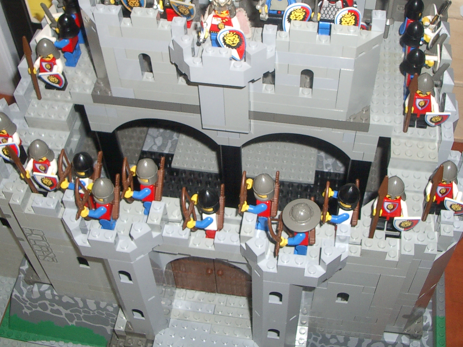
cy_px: 120
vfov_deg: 28.9
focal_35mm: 50
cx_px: 246
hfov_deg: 38.2
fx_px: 669
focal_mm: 5.8
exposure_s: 1/40
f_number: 4.3
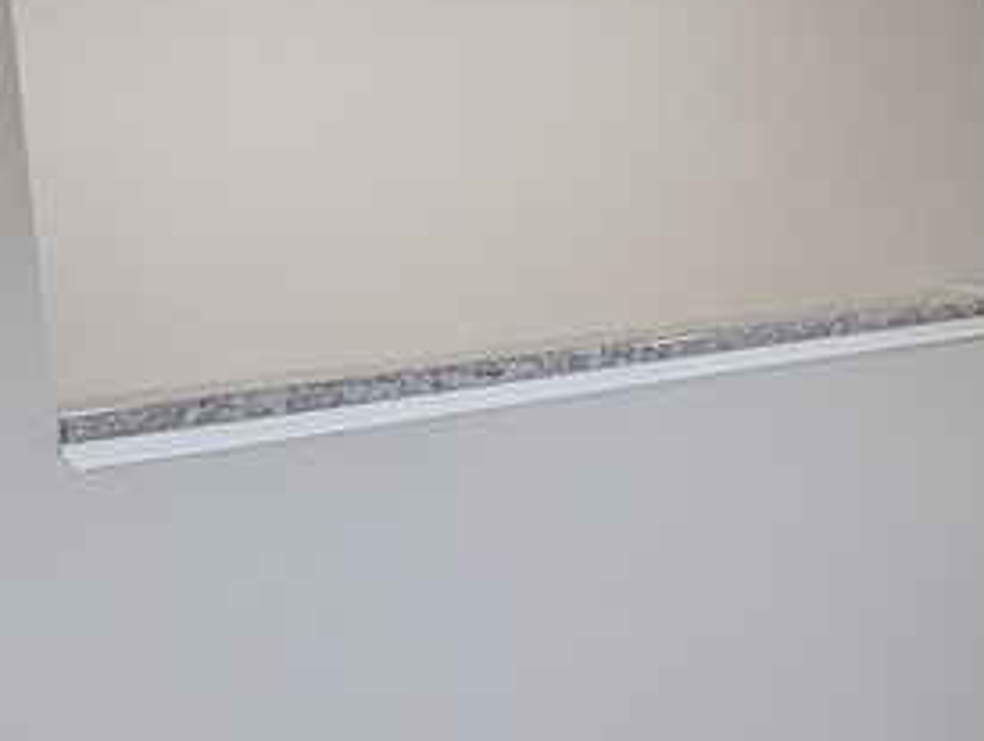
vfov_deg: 16.6
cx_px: 1598
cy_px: 465
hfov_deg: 18.6
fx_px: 2533
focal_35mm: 89
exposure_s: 1/208
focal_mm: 6.9
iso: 33
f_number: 1.68
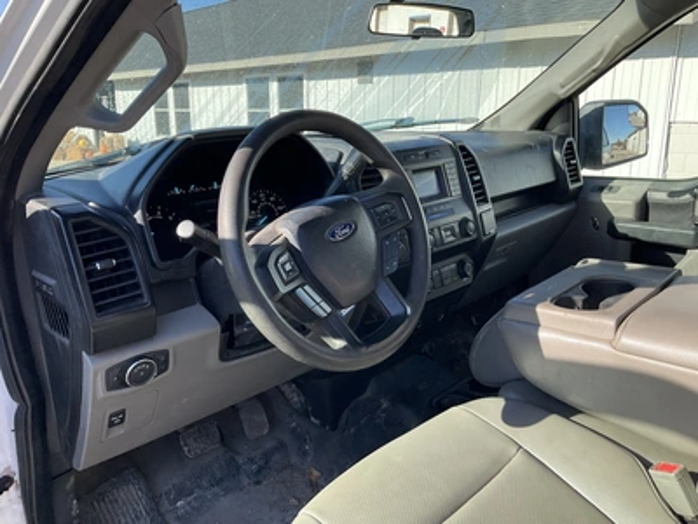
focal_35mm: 29
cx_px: 349
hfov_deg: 61.7
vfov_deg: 48.2
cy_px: 262
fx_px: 585
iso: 25
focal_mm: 3
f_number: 1.8
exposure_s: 1/358
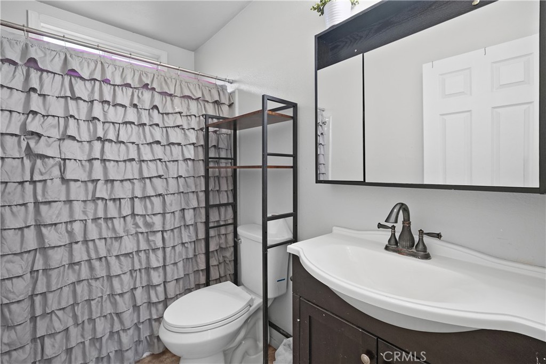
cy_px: 182
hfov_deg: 96.7
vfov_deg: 73.8
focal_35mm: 16
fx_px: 243
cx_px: 273
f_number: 4
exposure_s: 1/15
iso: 800
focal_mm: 16
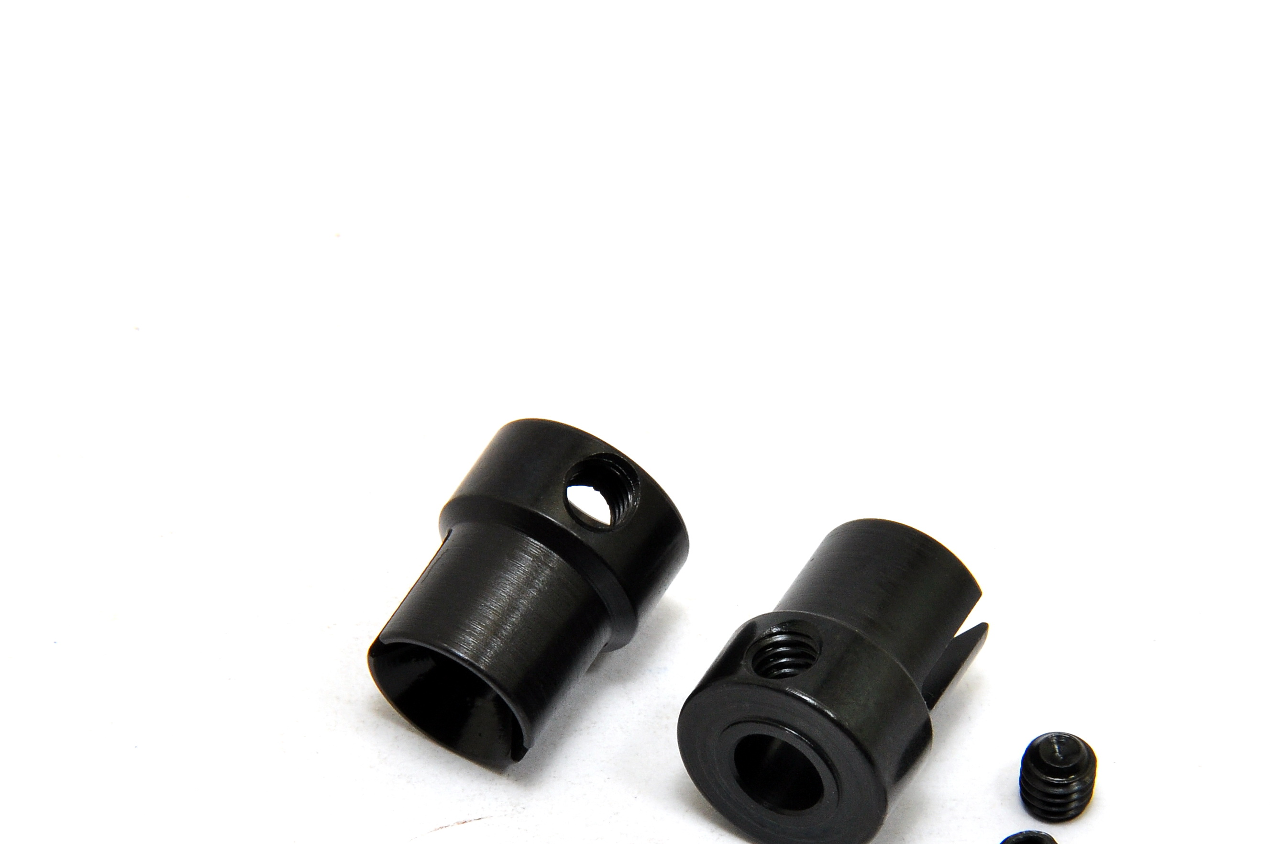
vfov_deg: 3.1
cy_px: 630
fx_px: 15364
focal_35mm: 436
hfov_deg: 4.7
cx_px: 735
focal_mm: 180
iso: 400
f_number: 20
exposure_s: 1/60
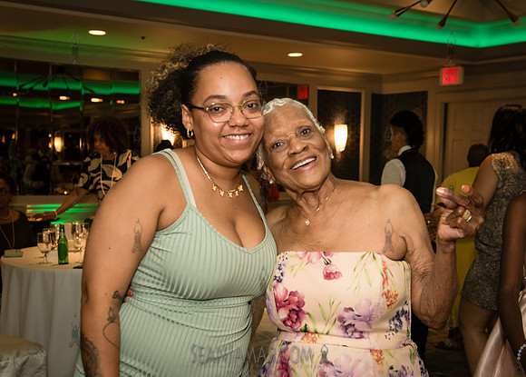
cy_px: 239
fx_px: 802
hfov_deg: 36.3
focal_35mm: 54
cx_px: 271
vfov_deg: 26.3
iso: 1600
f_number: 3.5
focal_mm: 38
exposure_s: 1/160
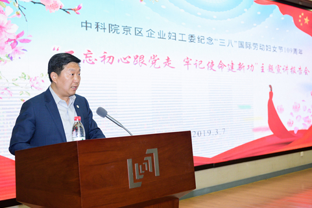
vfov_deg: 26.0
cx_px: 150
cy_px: 101
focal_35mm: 52
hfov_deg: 38.2
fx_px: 450
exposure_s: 1/160
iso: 2500
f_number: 4.5
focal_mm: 50
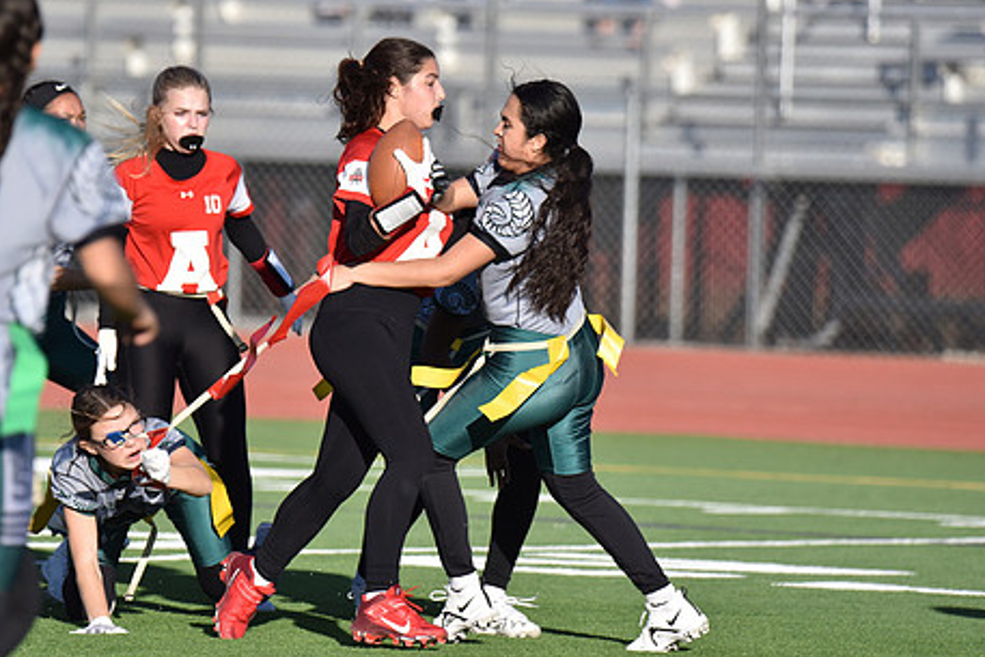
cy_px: 285
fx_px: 14587
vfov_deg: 2.6
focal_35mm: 533
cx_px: 401
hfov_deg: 3.9
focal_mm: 420
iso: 800
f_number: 6
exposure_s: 1/4000
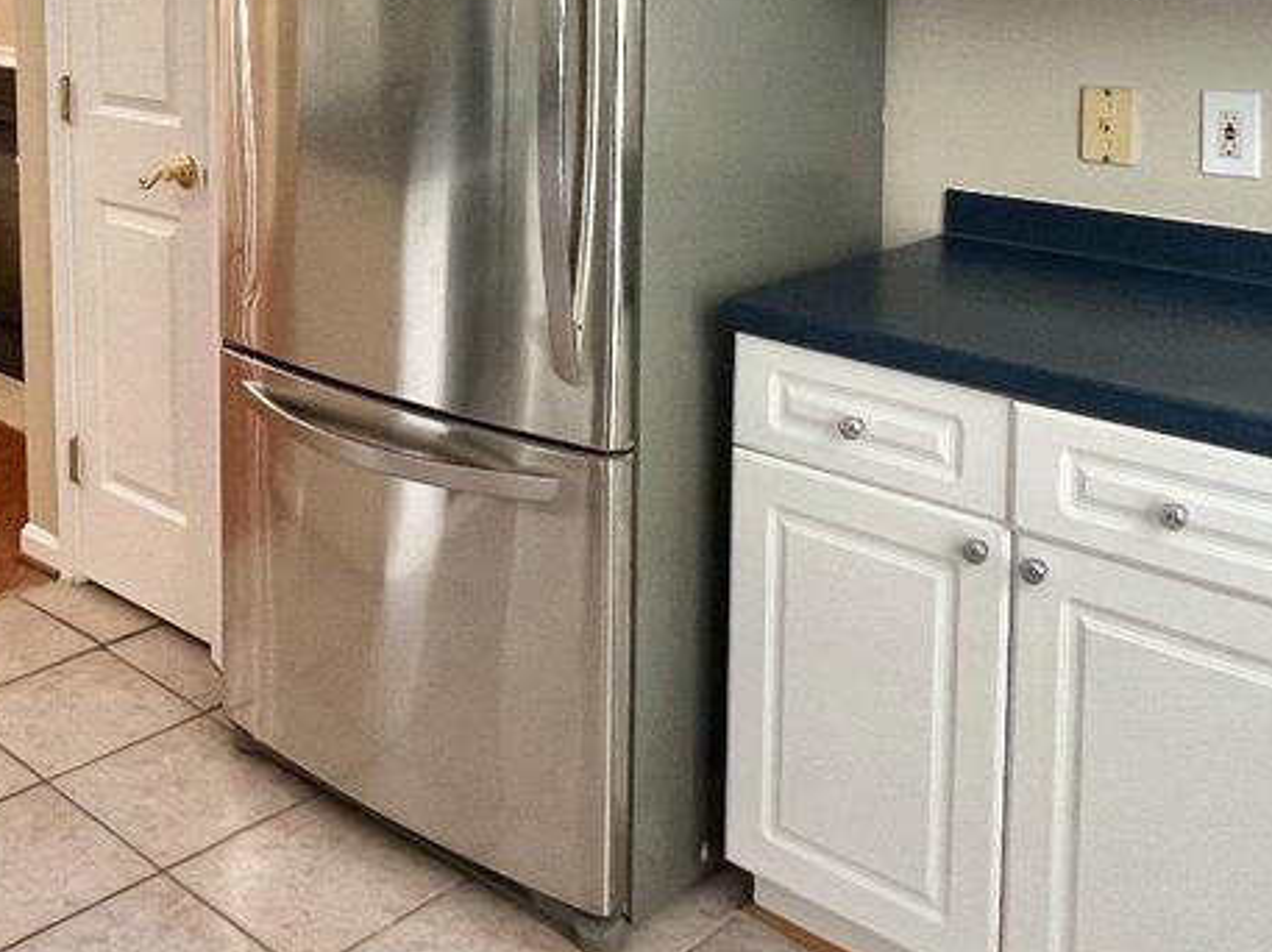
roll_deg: +0.7
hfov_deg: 45.0
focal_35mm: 41
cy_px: 33
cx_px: 406
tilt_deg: -4.8
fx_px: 1505
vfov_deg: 32.7
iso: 200
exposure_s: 1/60
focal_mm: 1.57
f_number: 1.8
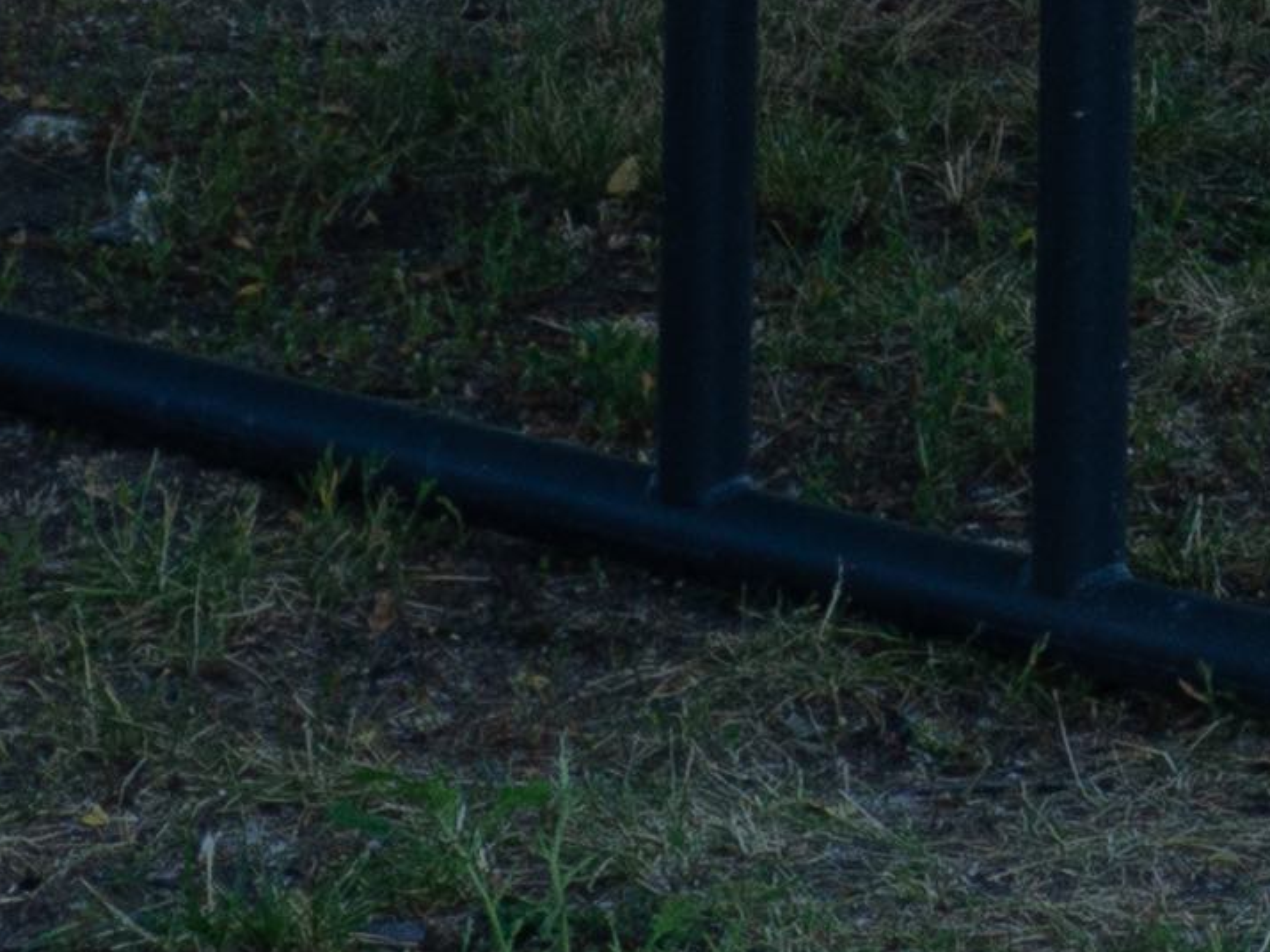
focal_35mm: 348
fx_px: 12765
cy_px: -1513
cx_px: 2359
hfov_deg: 5.6
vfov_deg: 4.2
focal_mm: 27
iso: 200
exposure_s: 1/60
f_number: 8
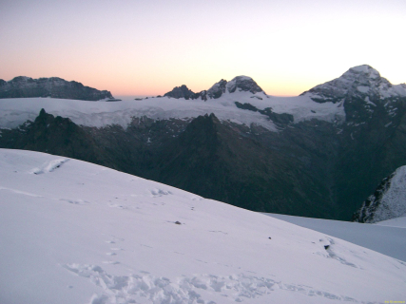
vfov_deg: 36.8
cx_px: 203
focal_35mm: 39
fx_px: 457
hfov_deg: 47.9
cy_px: 152
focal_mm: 8
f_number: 2.8
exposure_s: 1/60
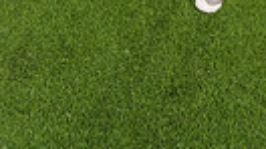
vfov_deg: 10.4
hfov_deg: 24.7
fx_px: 606
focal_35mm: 86
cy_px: -286
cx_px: 159
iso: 1000
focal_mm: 24
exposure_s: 1/200
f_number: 4.5
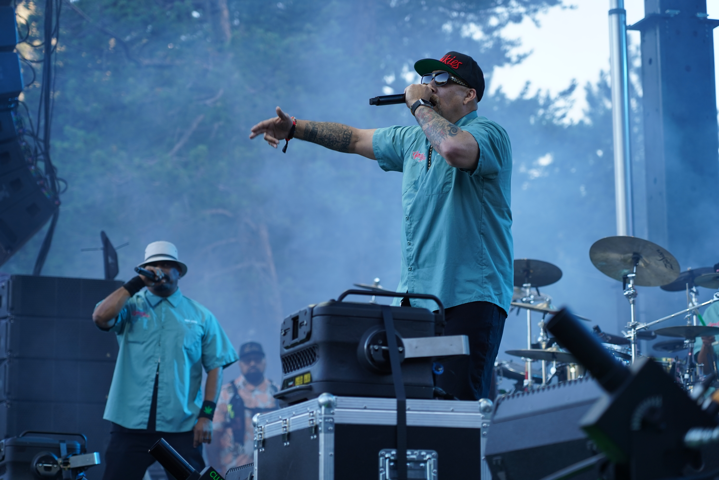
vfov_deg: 13.0
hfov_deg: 19.5
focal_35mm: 105
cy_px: 240
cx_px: 360
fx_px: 2097
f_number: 4
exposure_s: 1/125
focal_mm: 105
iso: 200
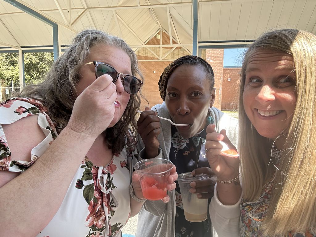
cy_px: 118
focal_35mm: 23
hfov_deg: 73.9
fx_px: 210
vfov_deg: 58.9
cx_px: 158
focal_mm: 2.69
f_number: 1.9
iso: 32
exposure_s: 1/172
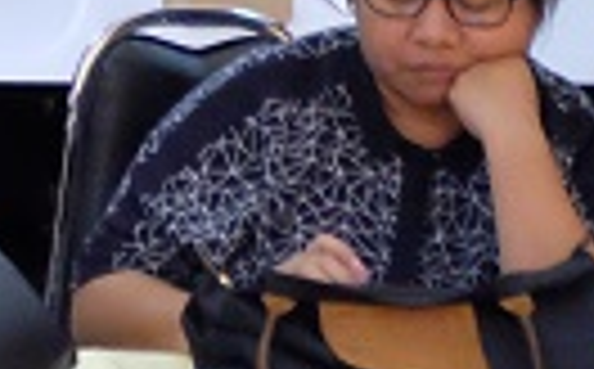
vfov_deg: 3.8
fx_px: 5398
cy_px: -700
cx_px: -1066
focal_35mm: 334
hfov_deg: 5.9
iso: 6400
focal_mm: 35.8
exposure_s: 1/100
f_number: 3.6
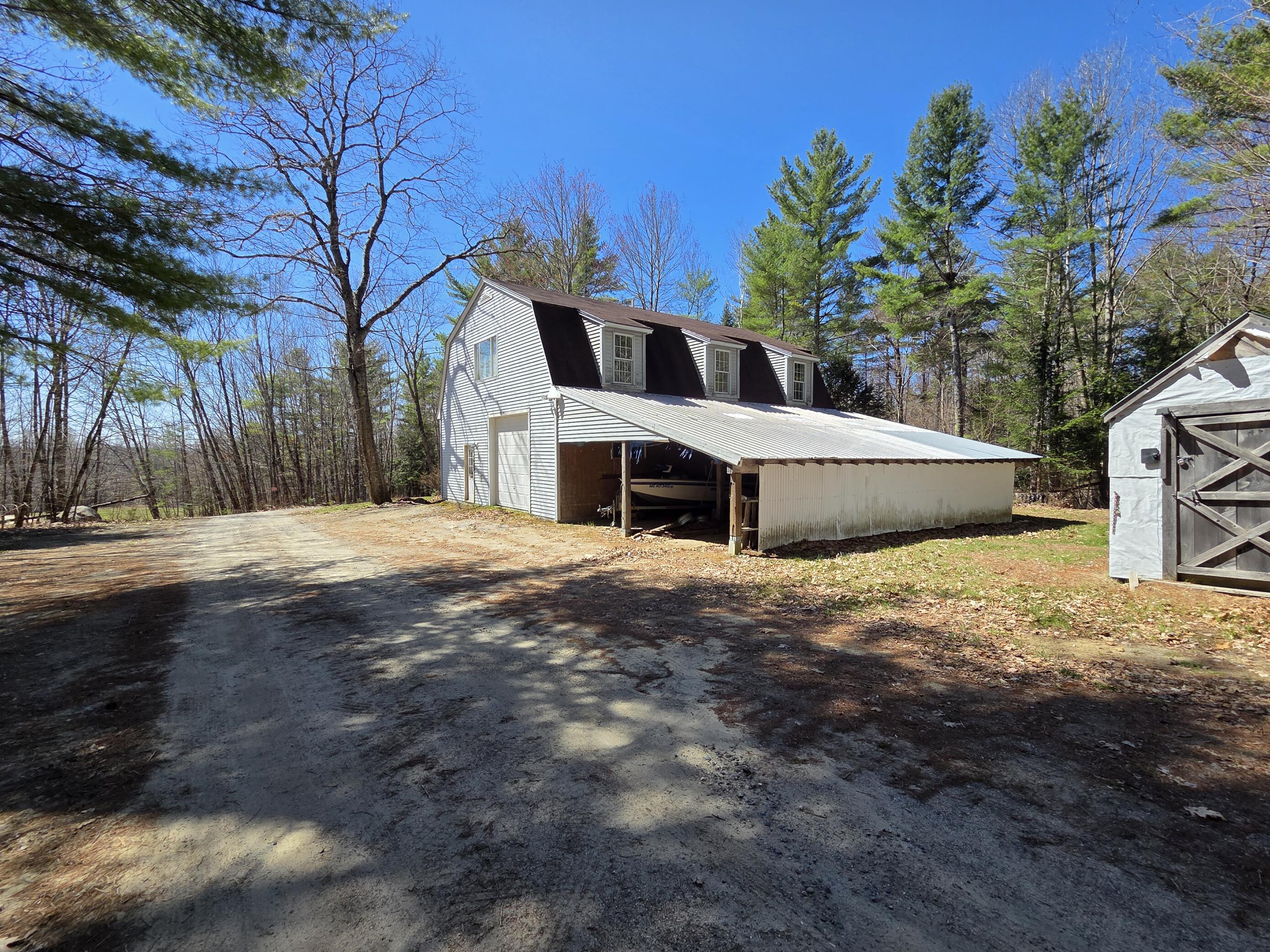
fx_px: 514
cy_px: 498
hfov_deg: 102.1
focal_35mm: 14
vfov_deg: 85.6
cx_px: 640
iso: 50
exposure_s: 1/1238
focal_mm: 2.2
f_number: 2.2
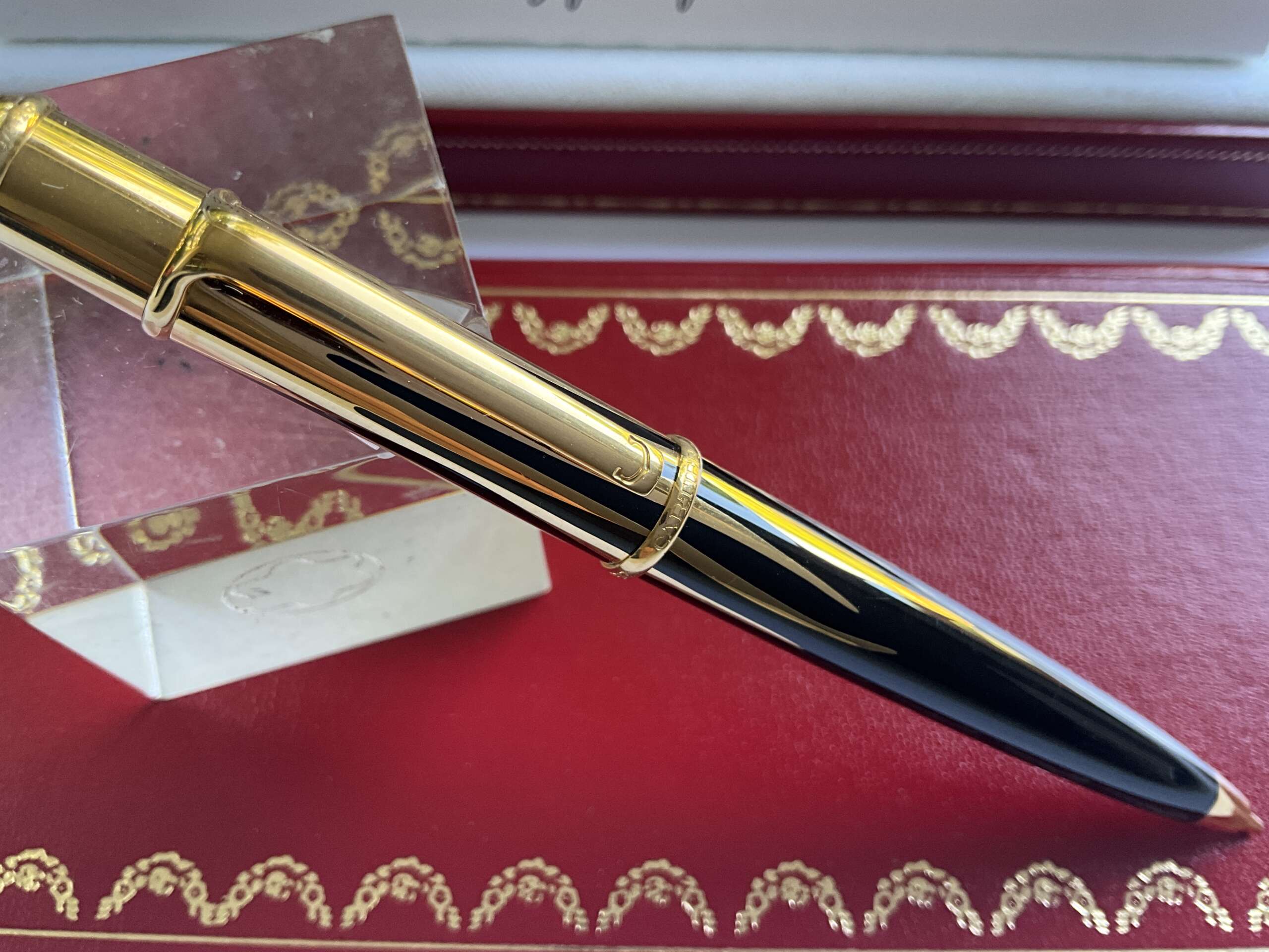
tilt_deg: -62.0
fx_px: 1063
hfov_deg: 61.7
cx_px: 634
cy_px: 476
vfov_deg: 48.2
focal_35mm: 29
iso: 80
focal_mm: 3
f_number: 1.8
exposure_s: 1/60
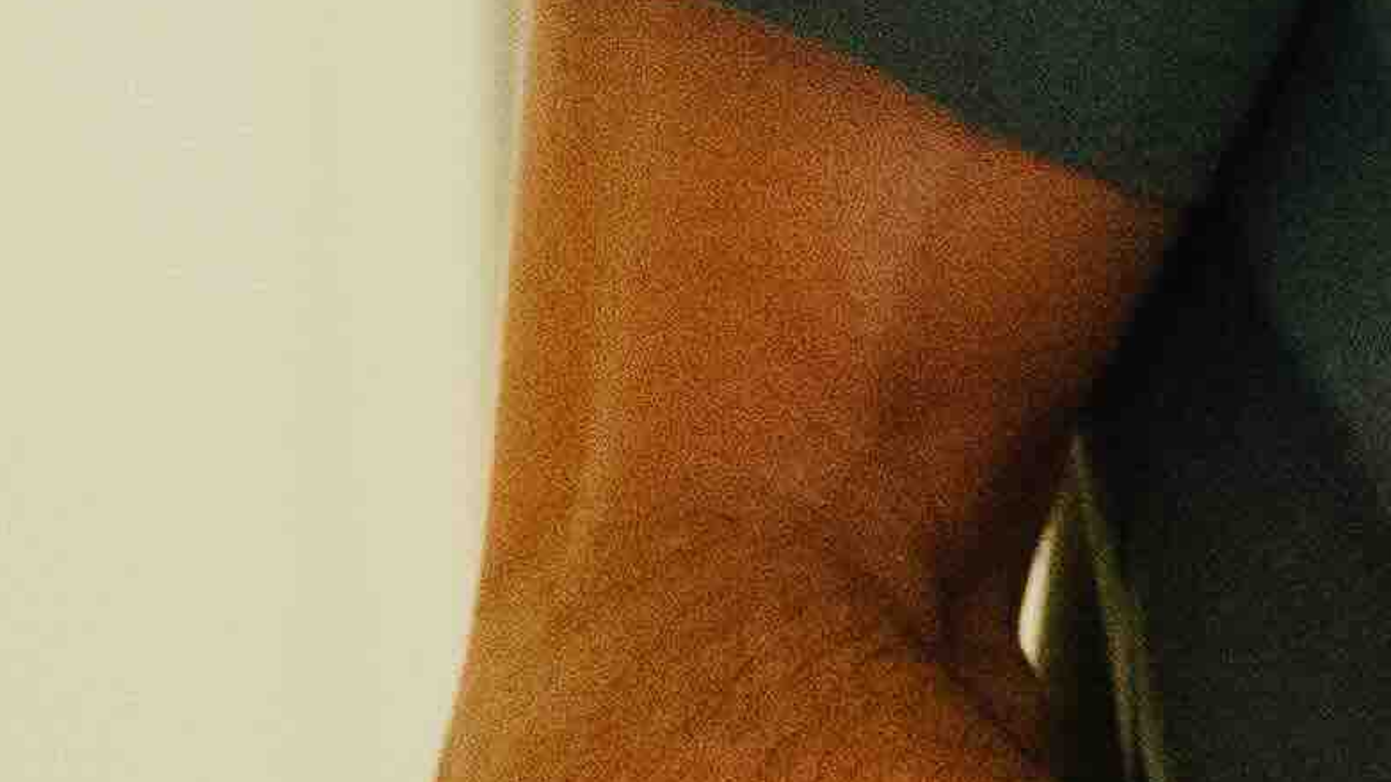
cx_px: 3753
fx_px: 14939
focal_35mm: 405
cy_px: -1022
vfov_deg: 3.0
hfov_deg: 5.1
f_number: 2.2
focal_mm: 50
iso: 5000
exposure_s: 1/400
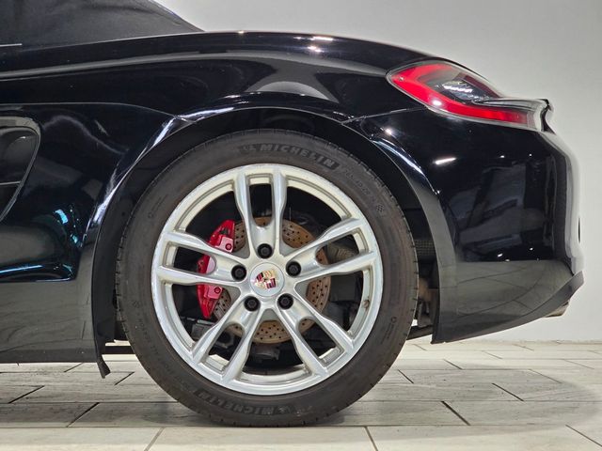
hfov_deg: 28.2
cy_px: 226
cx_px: 301
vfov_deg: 21.3
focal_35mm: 69
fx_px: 1200
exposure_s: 1/120
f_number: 2.4
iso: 320
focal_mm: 7.9
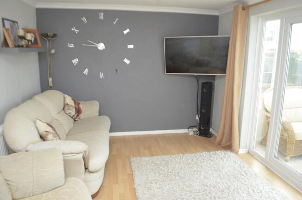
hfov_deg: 67.5
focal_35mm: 27
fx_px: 226
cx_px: 151
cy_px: 100
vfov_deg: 47.7
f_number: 4
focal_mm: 18
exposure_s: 1/60
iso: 1250
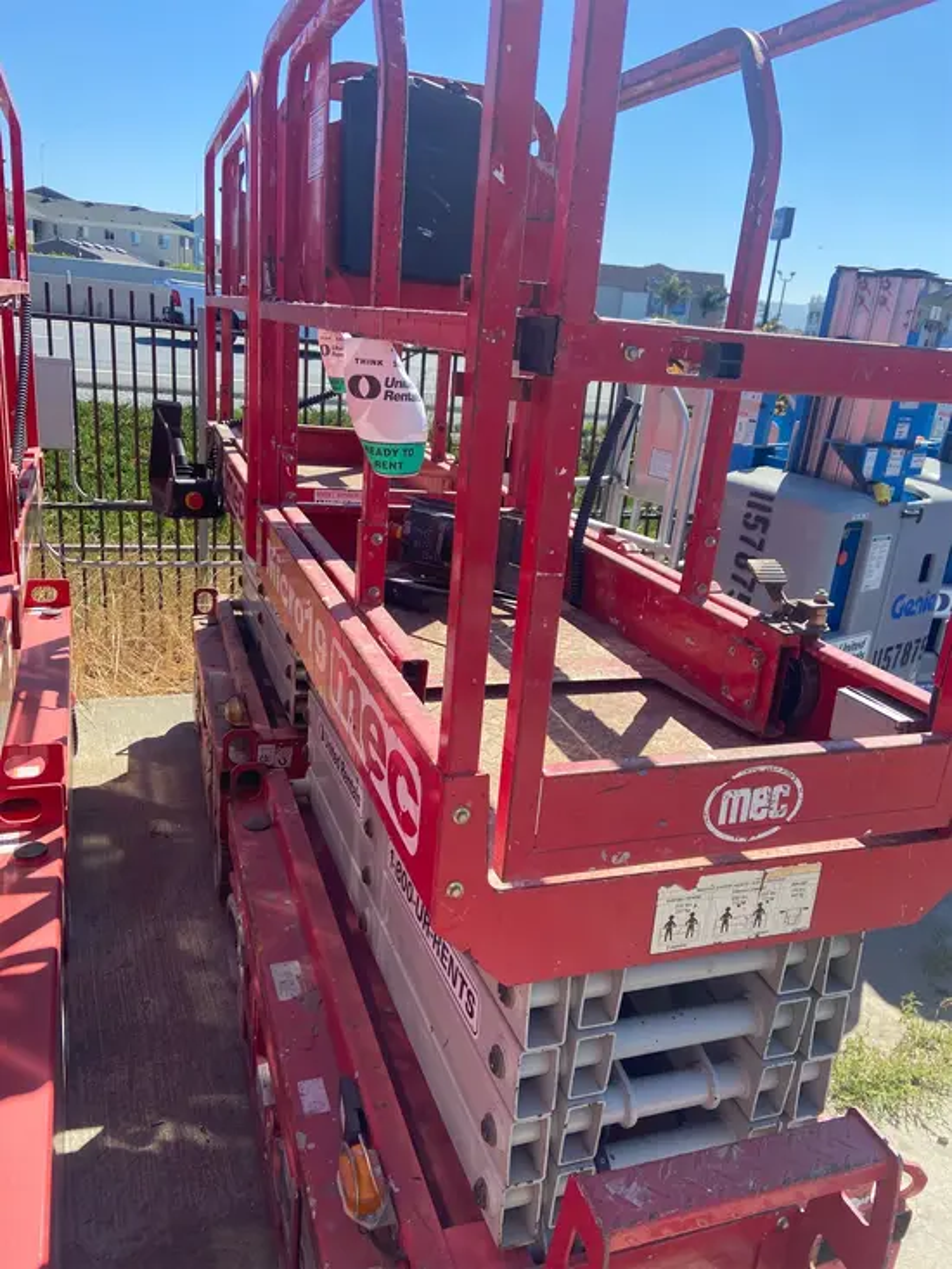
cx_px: 476
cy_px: 634
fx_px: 953
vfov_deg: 67.3
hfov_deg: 53.1
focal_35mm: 26
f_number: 1.8
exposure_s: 1/1447
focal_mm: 4.25
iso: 32
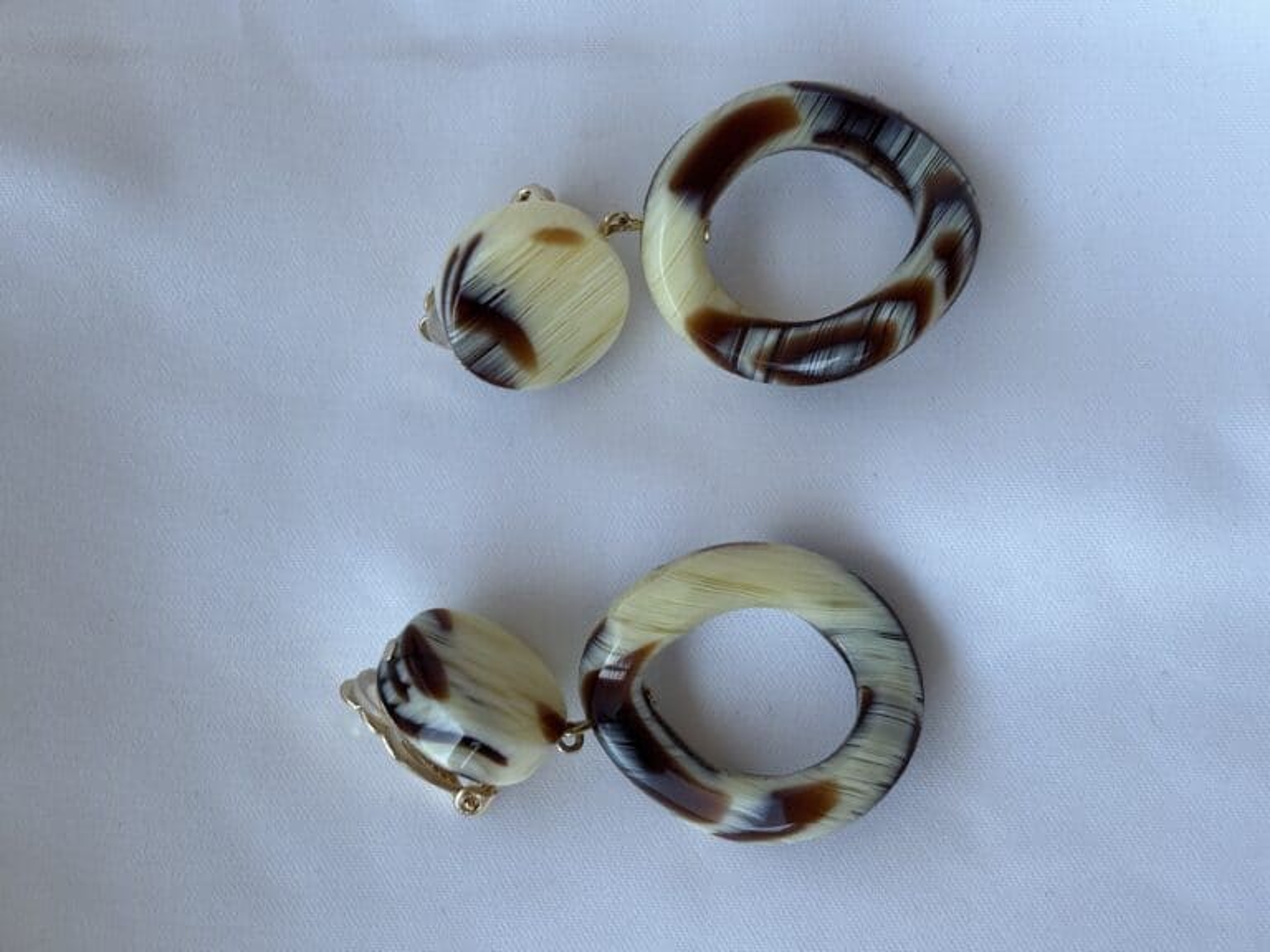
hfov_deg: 36.8
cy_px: 476
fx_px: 1908
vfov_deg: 28.0
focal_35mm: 52
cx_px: 635
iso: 32
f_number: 1.6
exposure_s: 1/544
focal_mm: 5.96
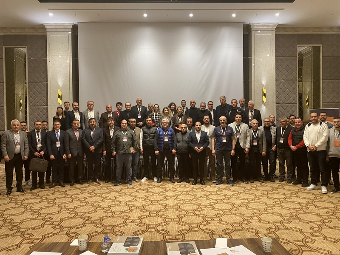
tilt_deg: -1.9
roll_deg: +0.5
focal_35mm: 26
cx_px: 170
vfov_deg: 53.1
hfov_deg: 67.3
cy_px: 128
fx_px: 255
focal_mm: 4.25
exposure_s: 1/50
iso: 160
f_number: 1.8
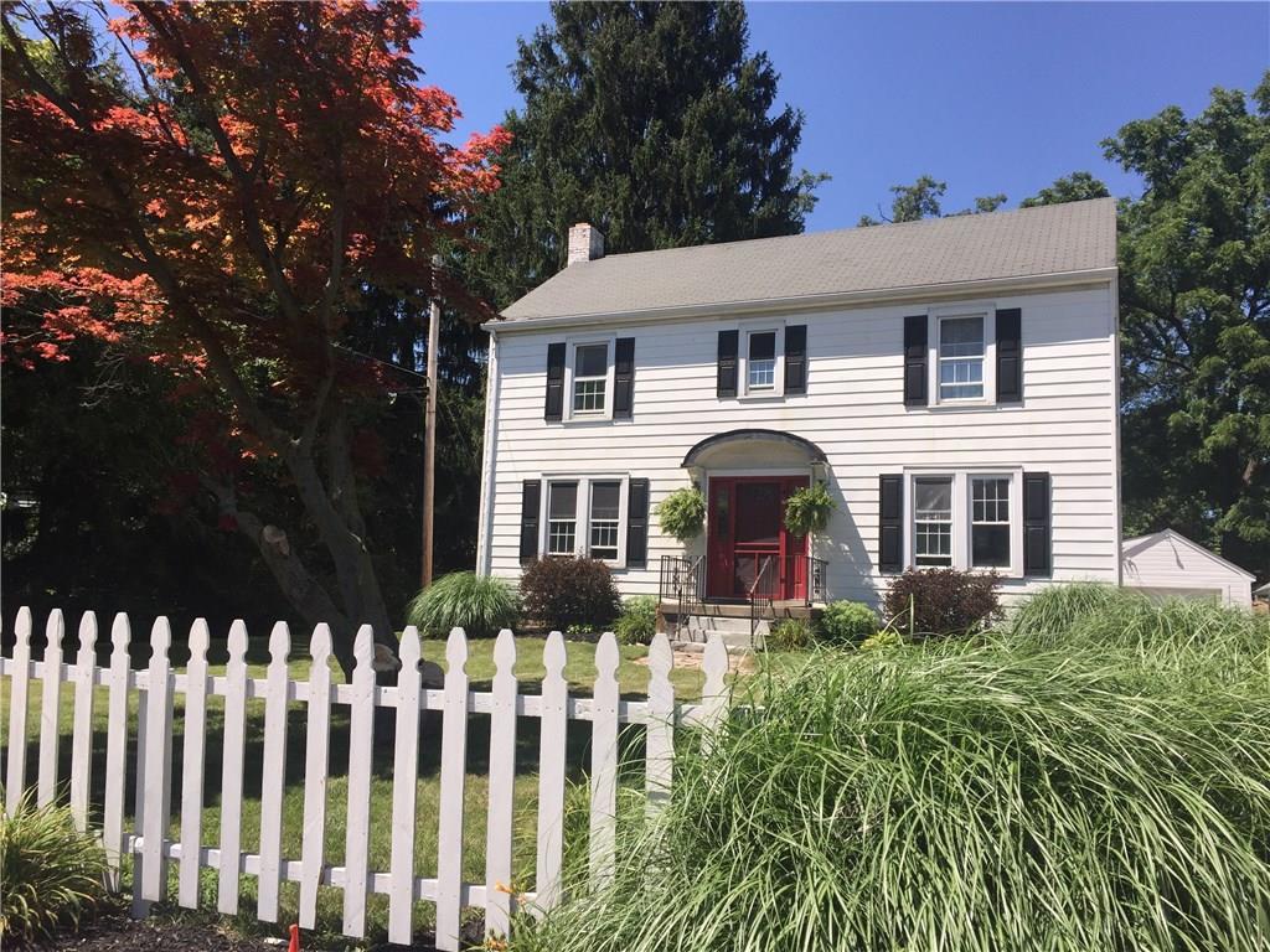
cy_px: 476
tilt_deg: +7.3
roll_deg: -4.0
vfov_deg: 48.2
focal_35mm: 29
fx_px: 1064
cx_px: 635
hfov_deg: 61.7
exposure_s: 1/2198
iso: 32
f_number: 2.2
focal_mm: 4.15
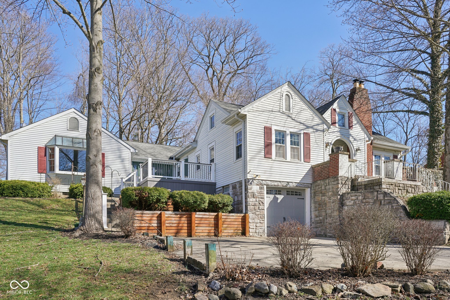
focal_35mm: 24
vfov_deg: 53.1
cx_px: 225
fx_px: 300
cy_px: 150
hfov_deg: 73.7
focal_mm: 24
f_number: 7.1
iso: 100
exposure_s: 1/250
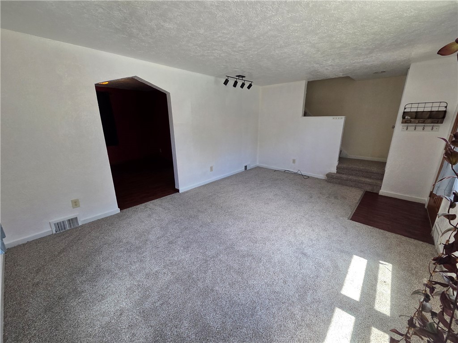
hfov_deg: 106.2
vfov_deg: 89.9
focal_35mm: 13
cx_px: 229
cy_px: 172
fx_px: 172
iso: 125
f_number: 2.2
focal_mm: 2.2
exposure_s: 1/120
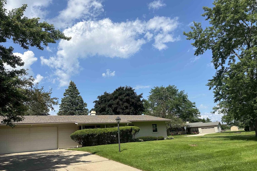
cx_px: 123
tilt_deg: +13.4
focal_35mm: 28
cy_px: 99
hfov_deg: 65.4
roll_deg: +3.7
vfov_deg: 46.3
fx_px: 200
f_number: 1.78
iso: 80
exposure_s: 1/5525
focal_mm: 6.86
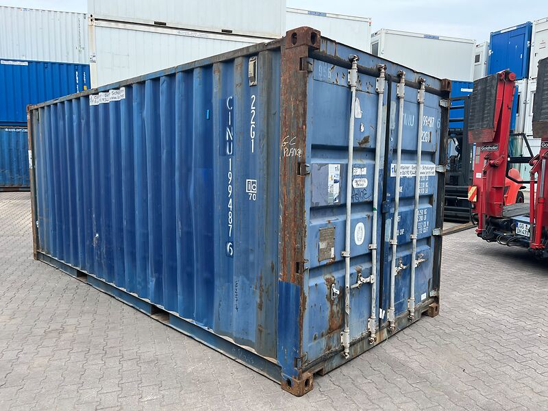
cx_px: 274
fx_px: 412
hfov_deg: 67.3
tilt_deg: -6.4
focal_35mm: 26
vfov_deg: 53.1
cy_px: 206
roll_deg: -0.5
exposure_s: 1/1536
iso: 50
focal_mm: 5.1
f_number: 1.6
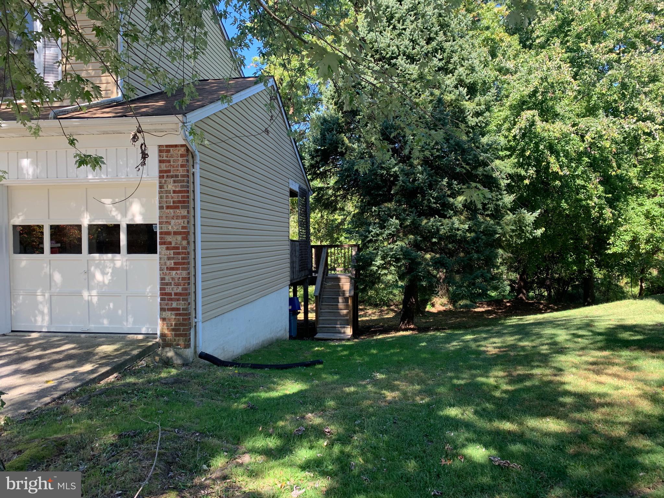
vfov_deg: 53.1
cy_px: 249
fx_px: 499
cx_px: 332
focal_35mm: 26
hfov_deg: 67.3
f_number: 1.8
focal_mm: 4.25
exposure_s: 1/157
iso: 25
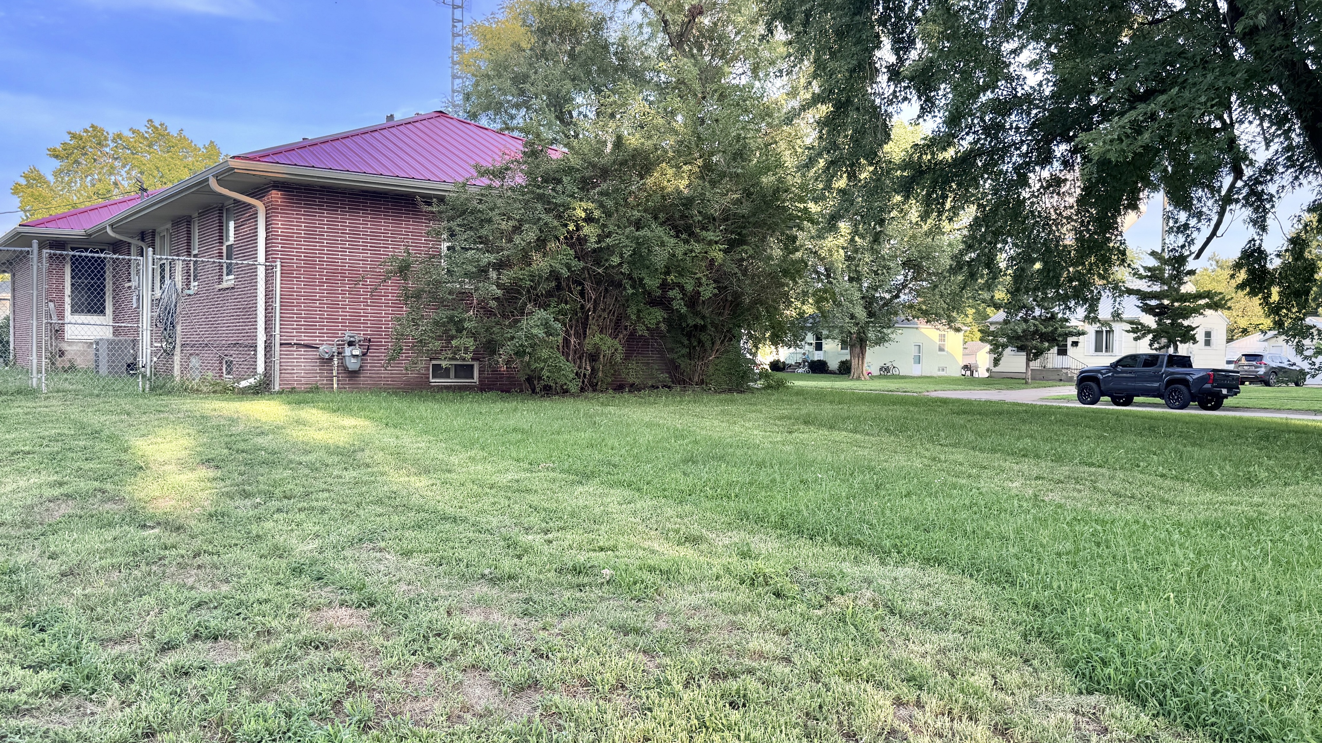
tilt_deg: -2.7
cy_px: 394
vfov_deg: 35.6
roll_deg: -1.1
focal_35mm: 33
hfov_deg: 59.4
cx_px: 702
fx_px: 1157
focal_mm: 6.76
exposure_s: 1/394
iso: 80
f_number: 1.78
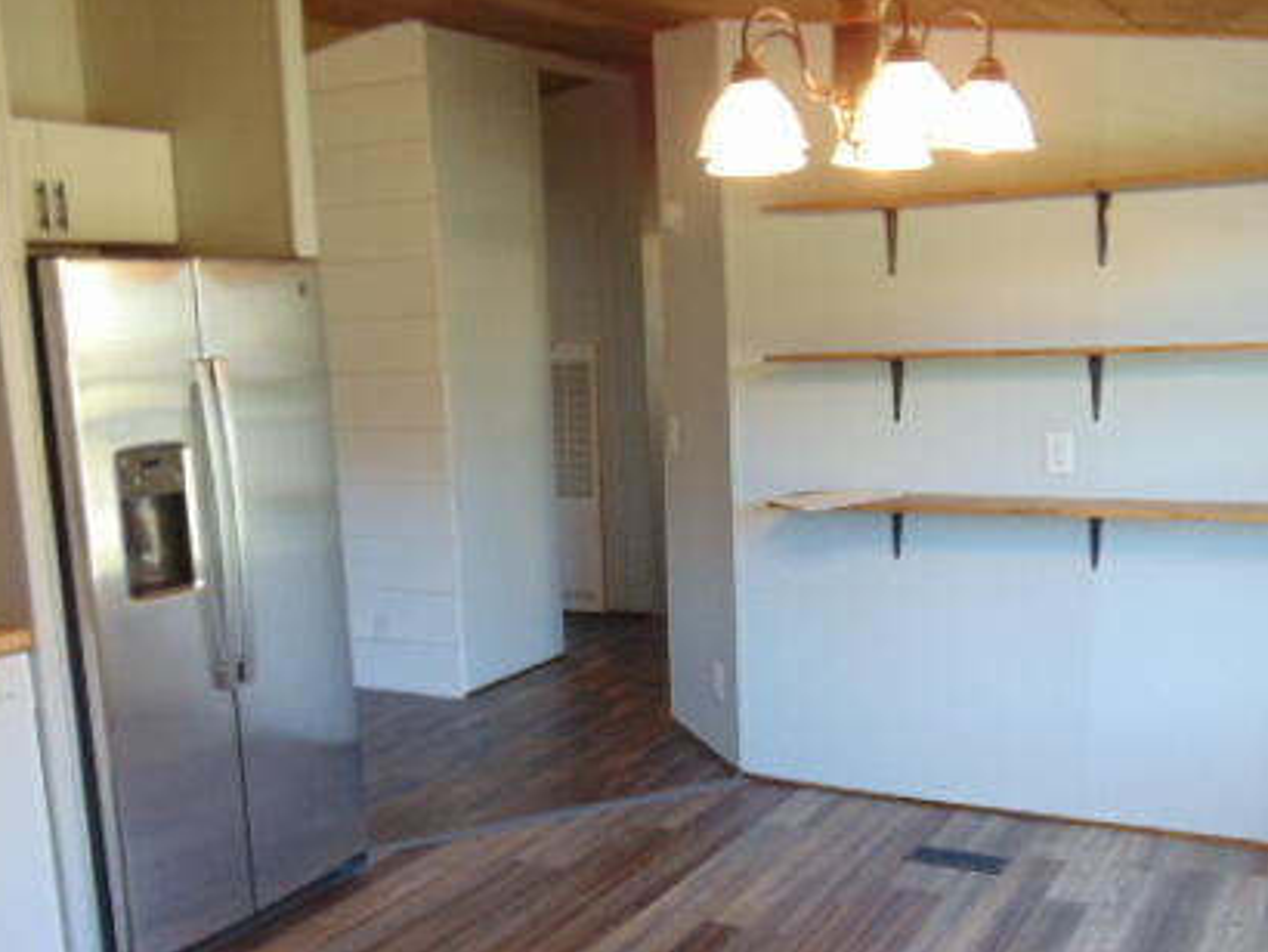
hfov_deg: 47.8
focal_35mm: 39
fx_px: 1429
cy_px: 609
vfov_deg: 36.6
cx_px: 625
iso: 100
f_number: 3
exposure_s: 1/30
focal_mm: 4.5
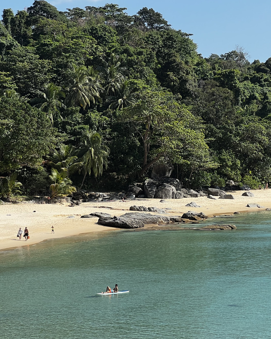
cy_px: 171
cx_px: 242
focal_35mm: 114
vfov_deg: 16.9
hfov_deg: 13.4
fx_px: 1143
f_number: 2.8
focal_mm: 9
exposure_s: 1/633
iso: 32
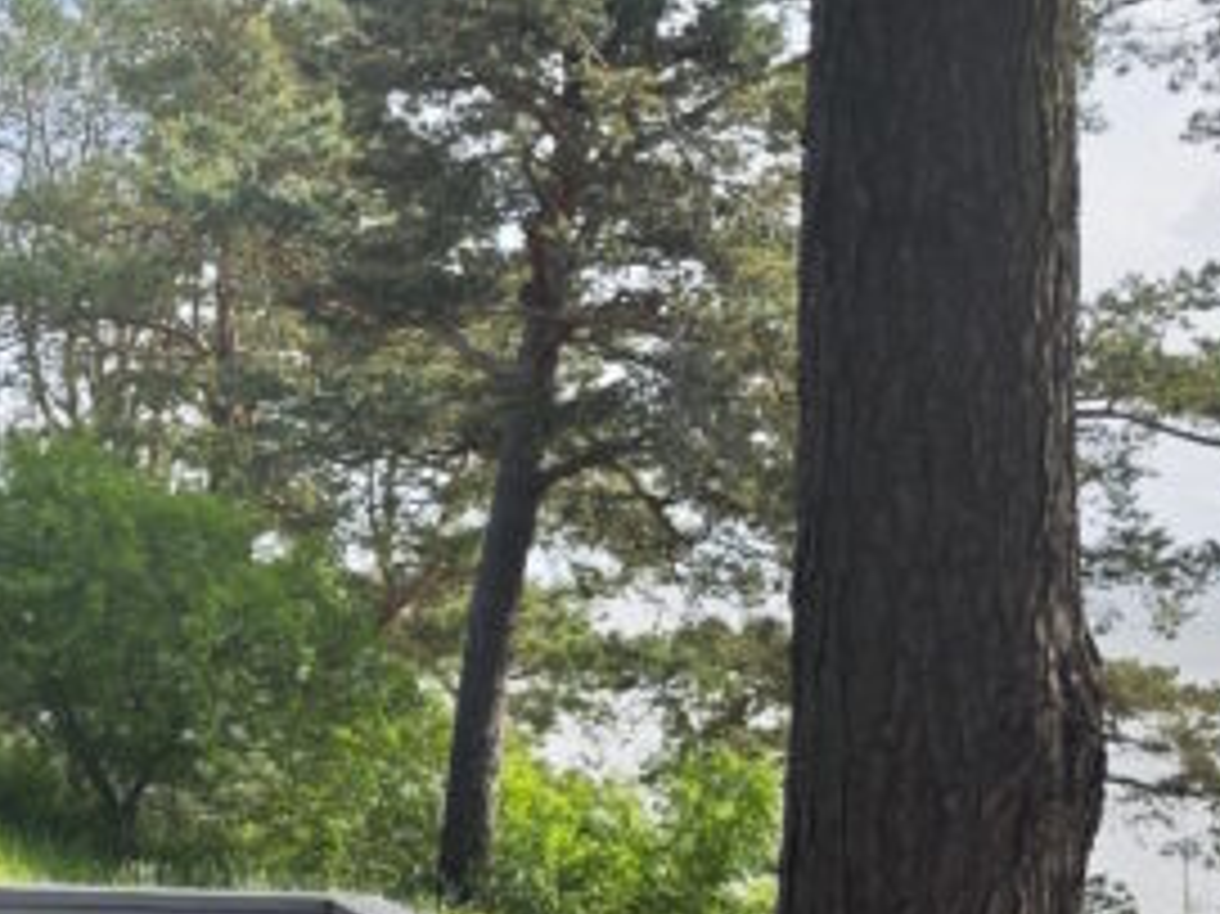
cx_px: -549
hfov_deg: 19.8
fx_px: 3065
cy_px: 279
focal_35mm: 87
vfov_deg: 16.9
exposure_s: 1/1027
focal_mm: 8.72
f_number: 2
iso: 50
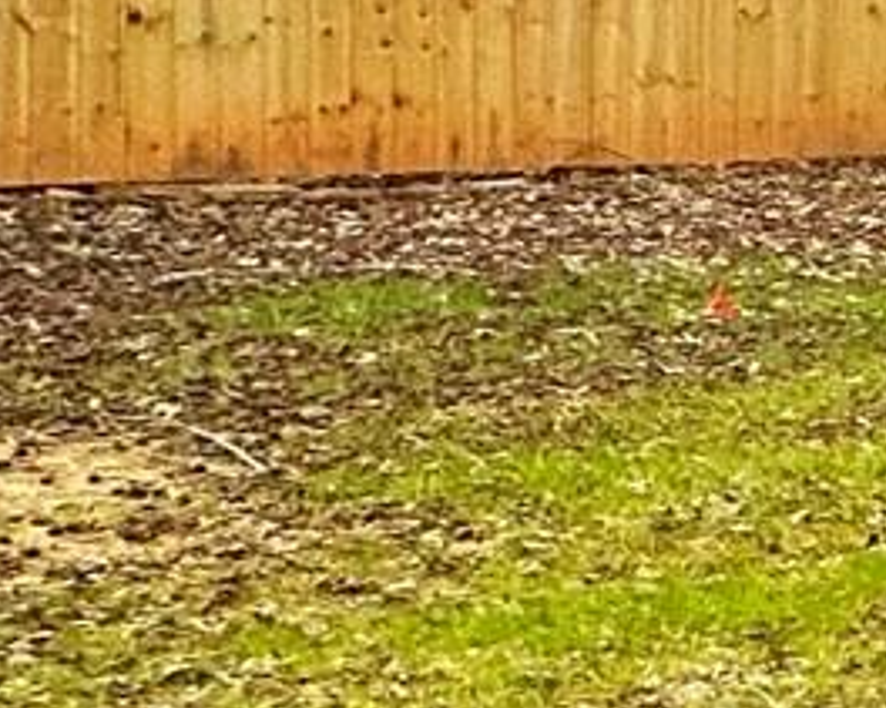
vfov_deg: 14.5
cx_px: 3423
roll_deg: -3.5
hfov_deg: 8.5
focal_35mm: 106
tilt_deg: -2.3
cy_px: 201
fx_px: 2779
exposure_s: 1/99
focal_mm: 2.22
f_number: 2.2
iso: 50
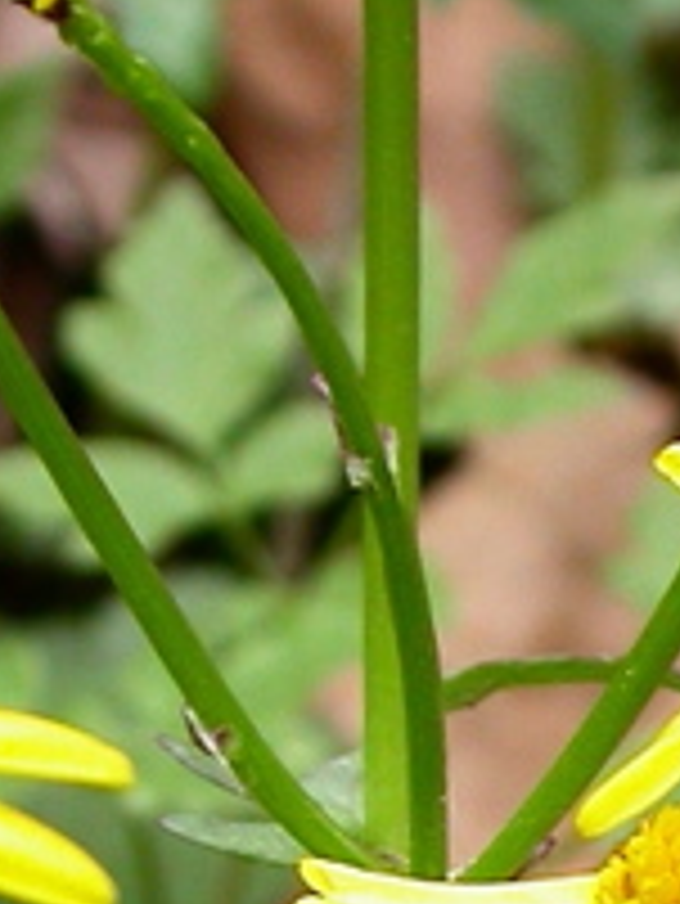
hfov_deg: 6.1
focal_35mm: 244
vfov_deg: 8.0
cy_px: 1088
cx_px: 549
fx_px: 6384
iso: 100
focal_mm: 10.2
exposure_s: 1/107
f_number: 4.1
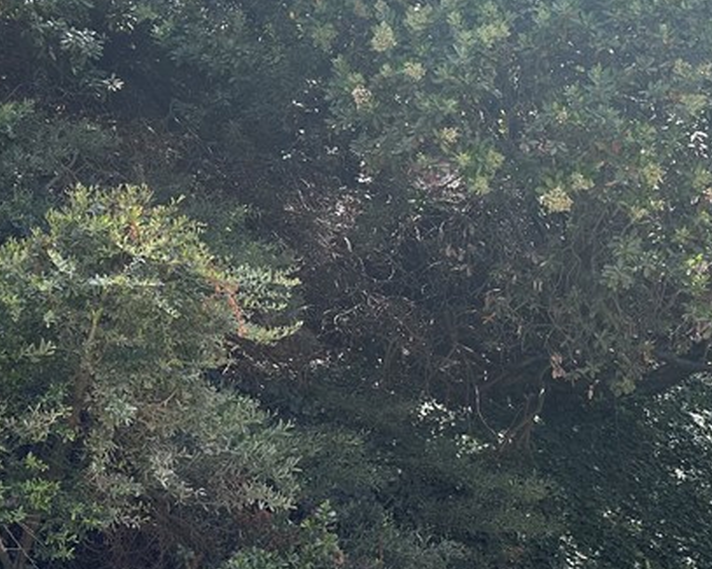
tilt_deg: +1.6
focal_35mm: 59
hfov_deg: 32.0
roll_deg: -3.4
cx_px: 383
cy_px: 383
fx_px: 1242
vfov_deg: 25.6
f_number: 1.78
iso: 80
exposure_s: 1/903
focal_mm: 6.86
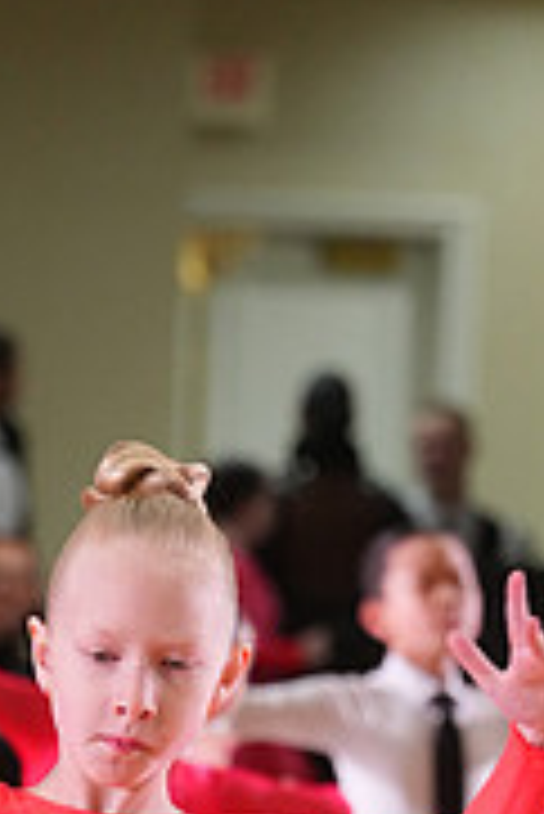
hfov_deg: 2.1
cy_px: 1241
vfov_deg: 3.2
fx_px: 14523
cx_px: 393
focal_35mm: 642
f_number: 6.3
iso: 4000
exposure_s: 1/200
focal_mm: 200
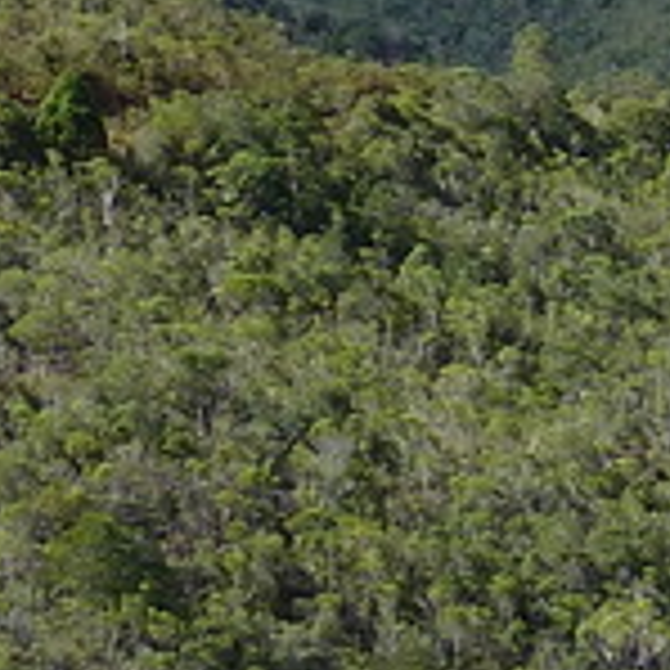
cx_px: 1196
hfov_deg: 9.4
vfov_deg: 9.8
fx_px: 3898
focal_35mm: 178
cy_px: 108
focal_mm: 4.1
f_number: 4
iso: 80
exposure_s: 1/250
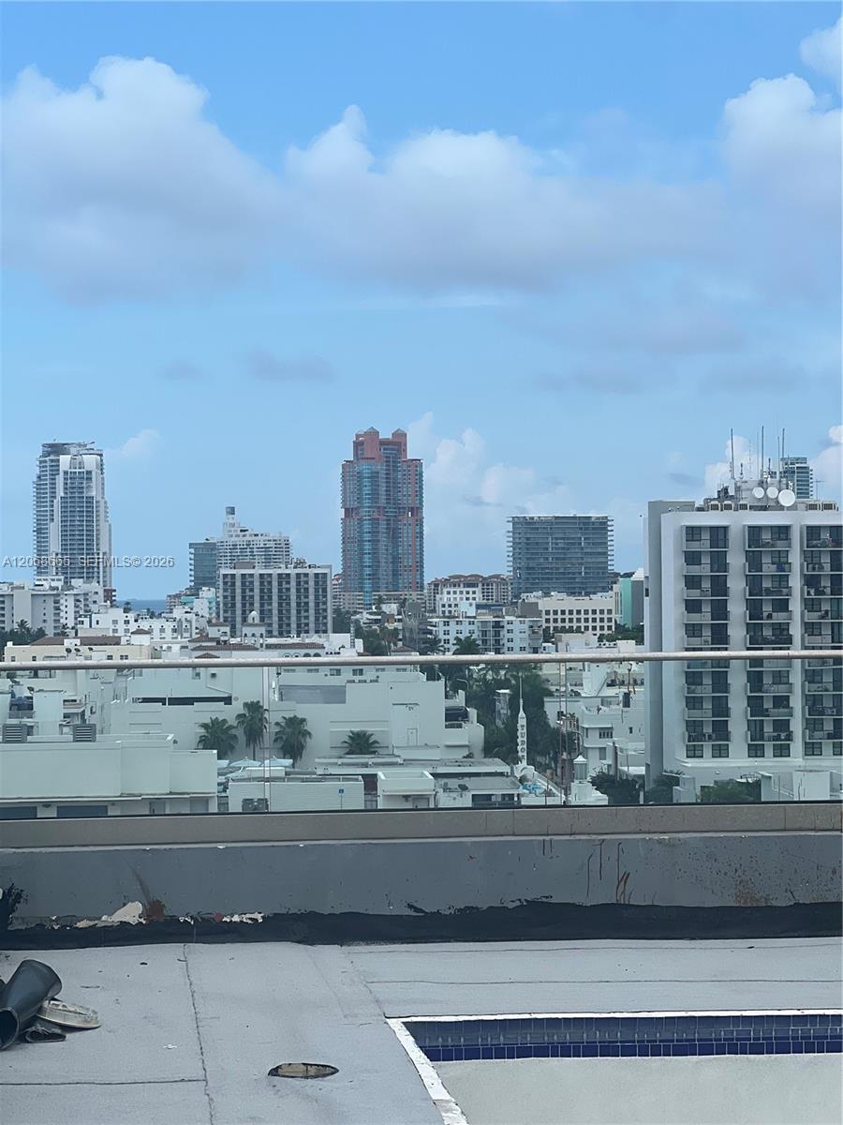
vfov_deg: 25.3
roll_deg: +0.4
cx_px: 422
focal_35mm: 77
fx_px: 2500
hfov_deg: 19.1
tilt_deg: +1.5
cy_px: 562
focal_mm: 9
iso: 32
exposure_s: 1/943
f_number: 2.8
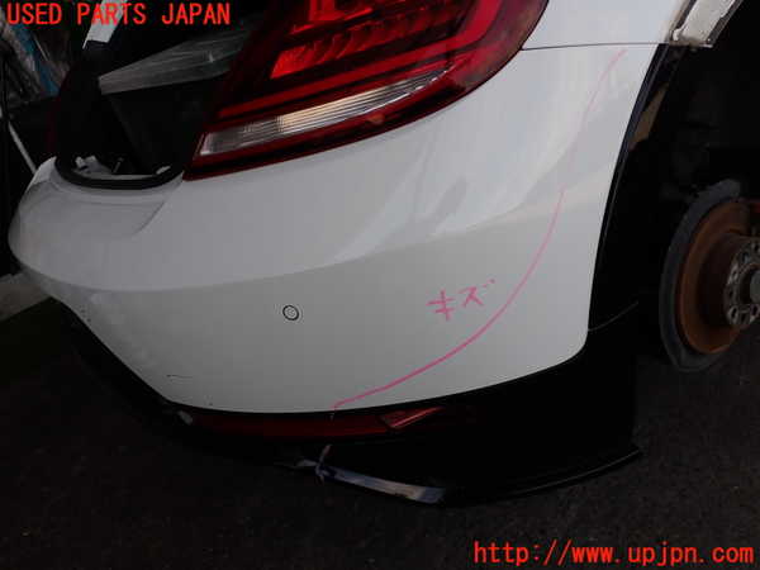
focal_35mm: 30
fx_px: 659
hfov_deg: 60.0
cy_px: 285
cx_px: 380
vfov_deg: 46.8
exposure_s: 1/400
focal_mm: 5.4
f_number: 3.2
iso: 100
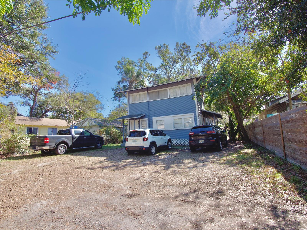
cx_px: 154
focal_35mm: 18
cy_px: 115
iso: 200
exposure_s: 1/400
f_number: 7.1
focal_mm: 9
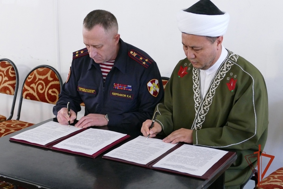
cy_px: 94
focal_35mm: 57
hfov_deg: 35.1
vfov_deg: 23.8
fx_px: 448
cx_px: 142
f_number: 3.5
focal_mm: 20.62
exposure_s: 1/60
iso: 1600
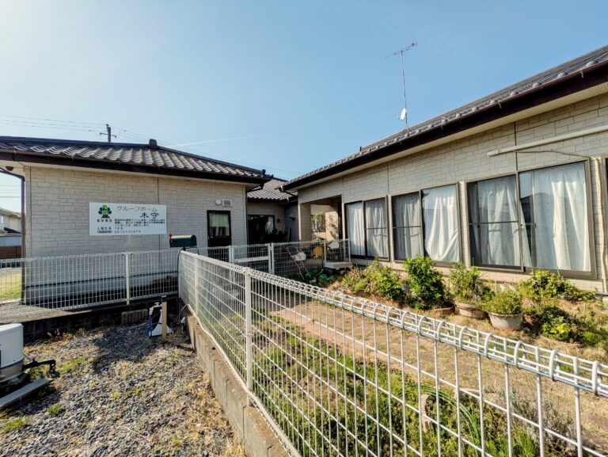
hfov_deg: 102.0
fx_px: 246
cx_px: 304
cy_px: 228
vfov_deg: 85.7
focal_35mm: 14
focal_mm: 1.83
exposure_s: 1/2833
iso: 47
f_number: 2.2
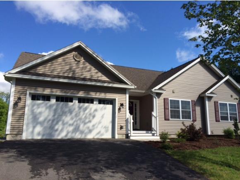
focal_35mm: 29
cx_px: 120
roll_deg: +1.2
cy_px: 90
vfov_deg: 48.3
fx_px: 201
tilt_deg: +10.7
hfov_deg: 61.6
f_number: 2.2
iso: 32
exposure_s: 1/2564
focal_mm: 4.15
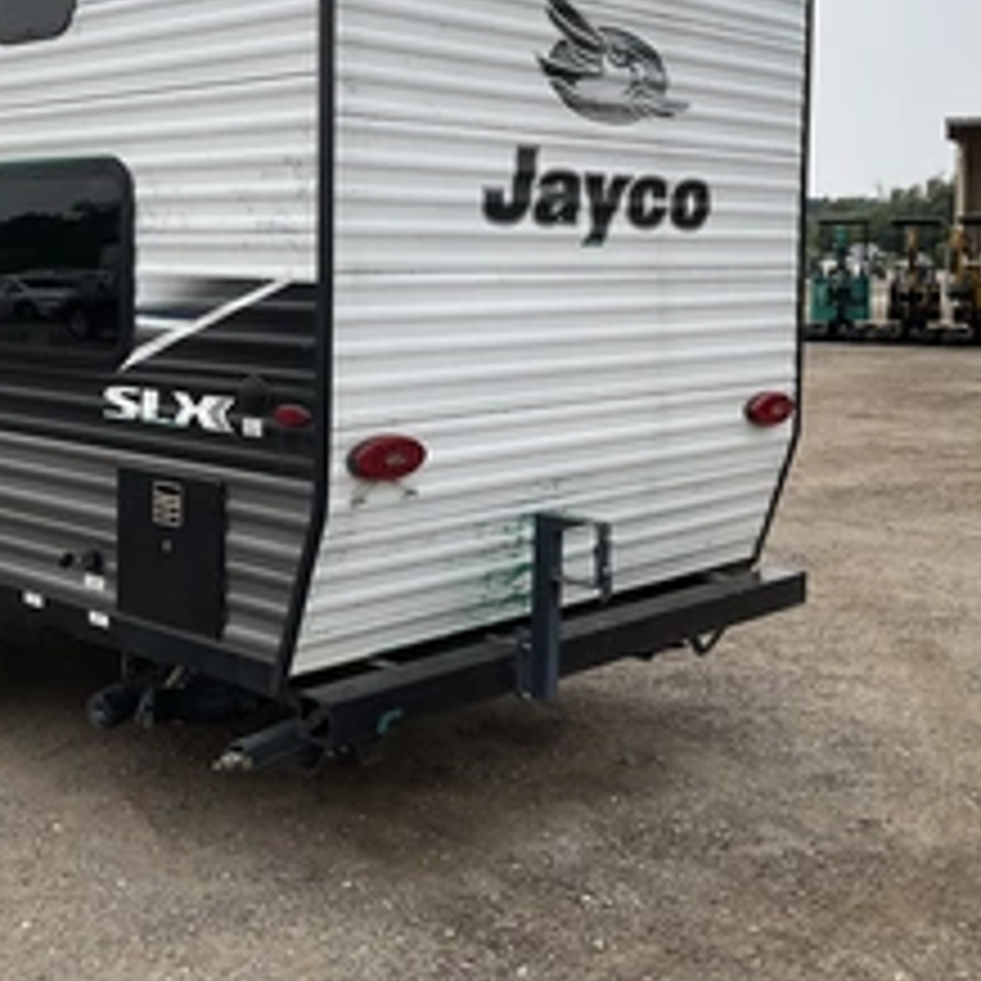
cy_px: 328
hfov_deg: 34.9
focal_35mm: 47
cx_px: 189
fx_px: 1507
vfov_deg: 35.7
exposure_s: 1/1984
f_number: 1.8
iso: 25
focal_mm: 3
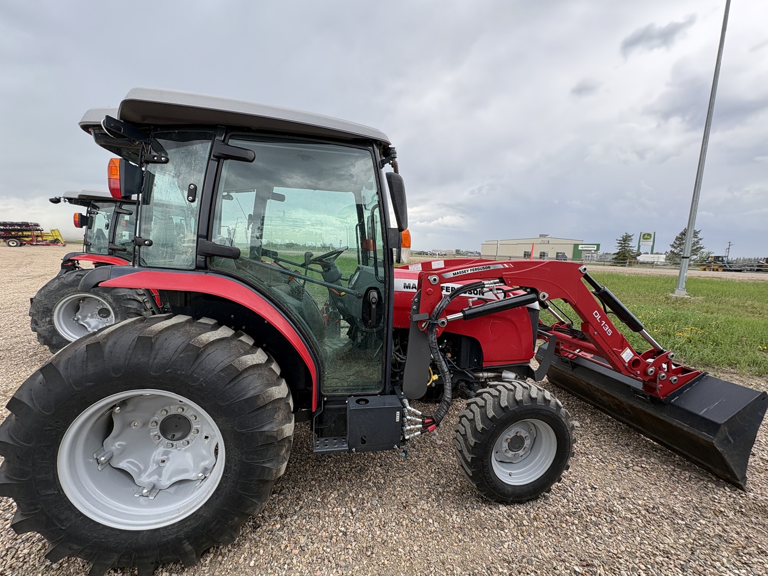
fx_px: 311
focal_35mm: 14
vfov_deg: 85.7
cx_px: 384
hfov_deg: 102.1
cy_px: 288
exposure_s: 1/440
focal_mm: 2.22
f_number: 2.2
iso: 40
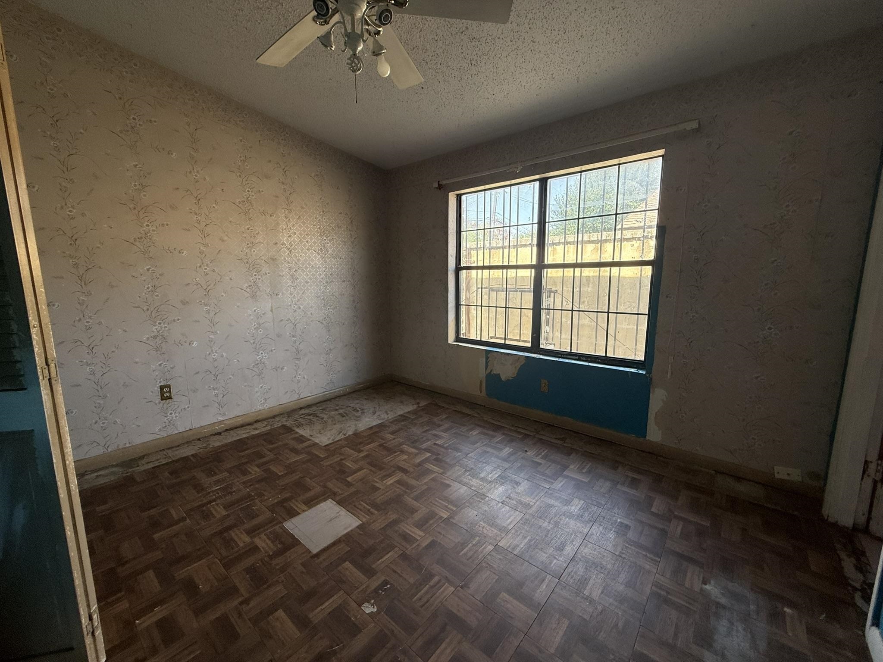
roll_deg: +0.1
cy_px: 331
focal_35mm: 14
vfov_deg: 85.7
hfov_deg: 102.1
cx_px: 442
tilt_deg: -7.9
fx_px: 357
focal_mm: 2.22
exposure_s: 1/112
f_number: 2.2
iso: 64
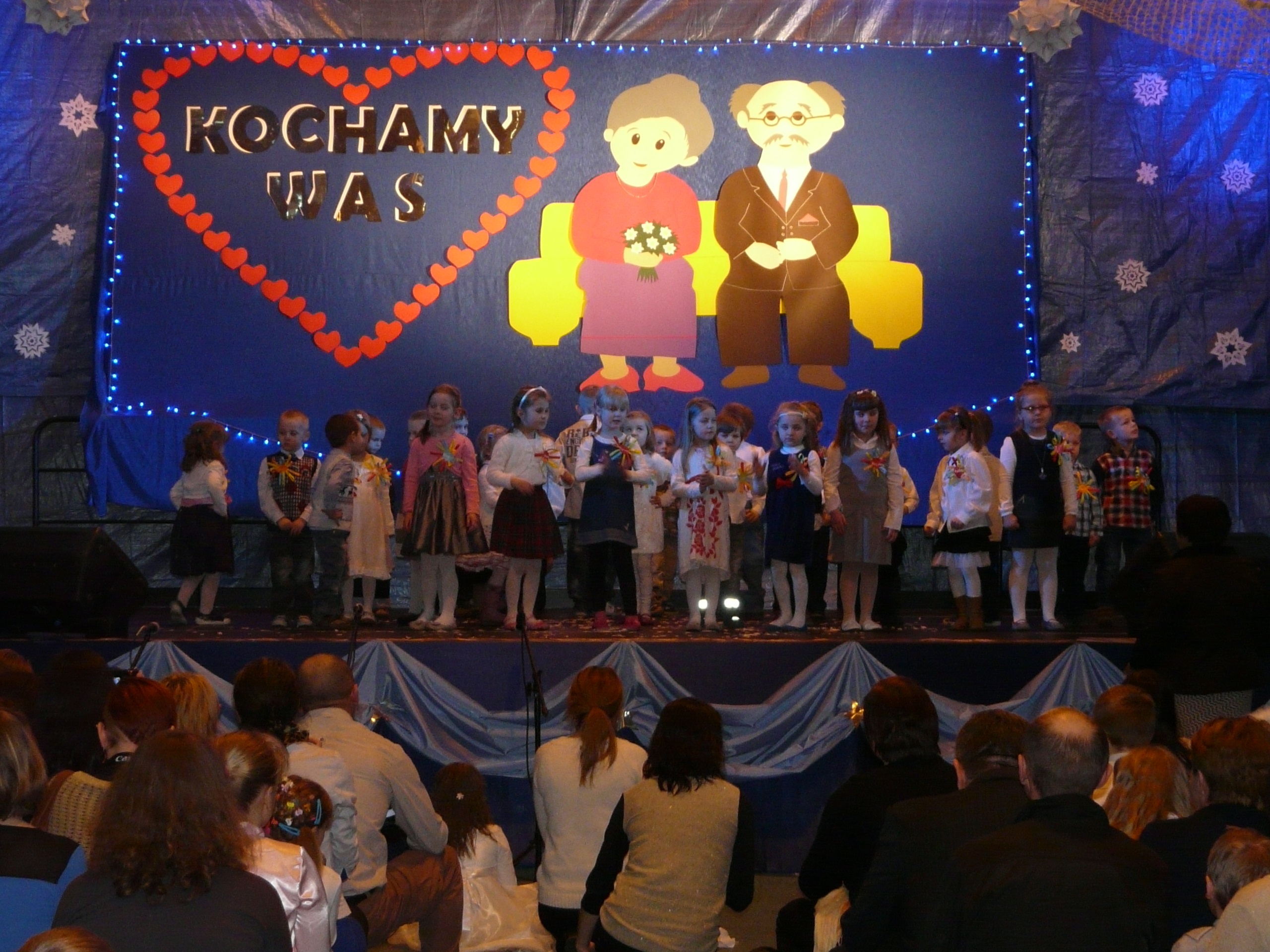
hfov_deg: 27.4
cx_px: 635
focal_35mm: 71
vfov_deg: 20.7
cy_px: 476
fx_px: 2605
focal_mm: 9.2
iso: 200
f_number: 3.2
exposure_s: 1/50
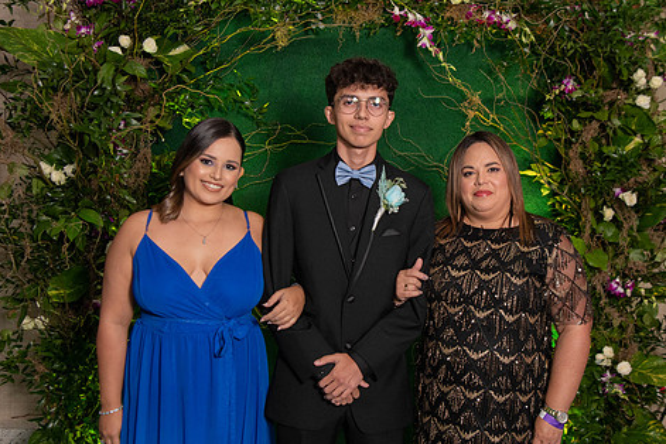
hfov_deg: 43.5
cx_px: 386
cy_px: 227
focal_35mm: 45
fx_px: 832
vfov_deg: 29.9
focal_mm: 31
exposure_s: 1/60
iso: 800
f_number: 4.5
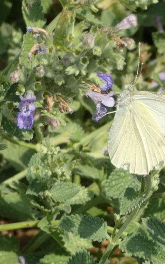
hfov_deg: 4.4
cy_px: 132
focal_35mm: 300
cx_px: 135
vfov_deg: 7.0
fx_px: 2157
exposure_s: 1/100
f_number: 5.5
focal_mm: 37.8
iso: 80
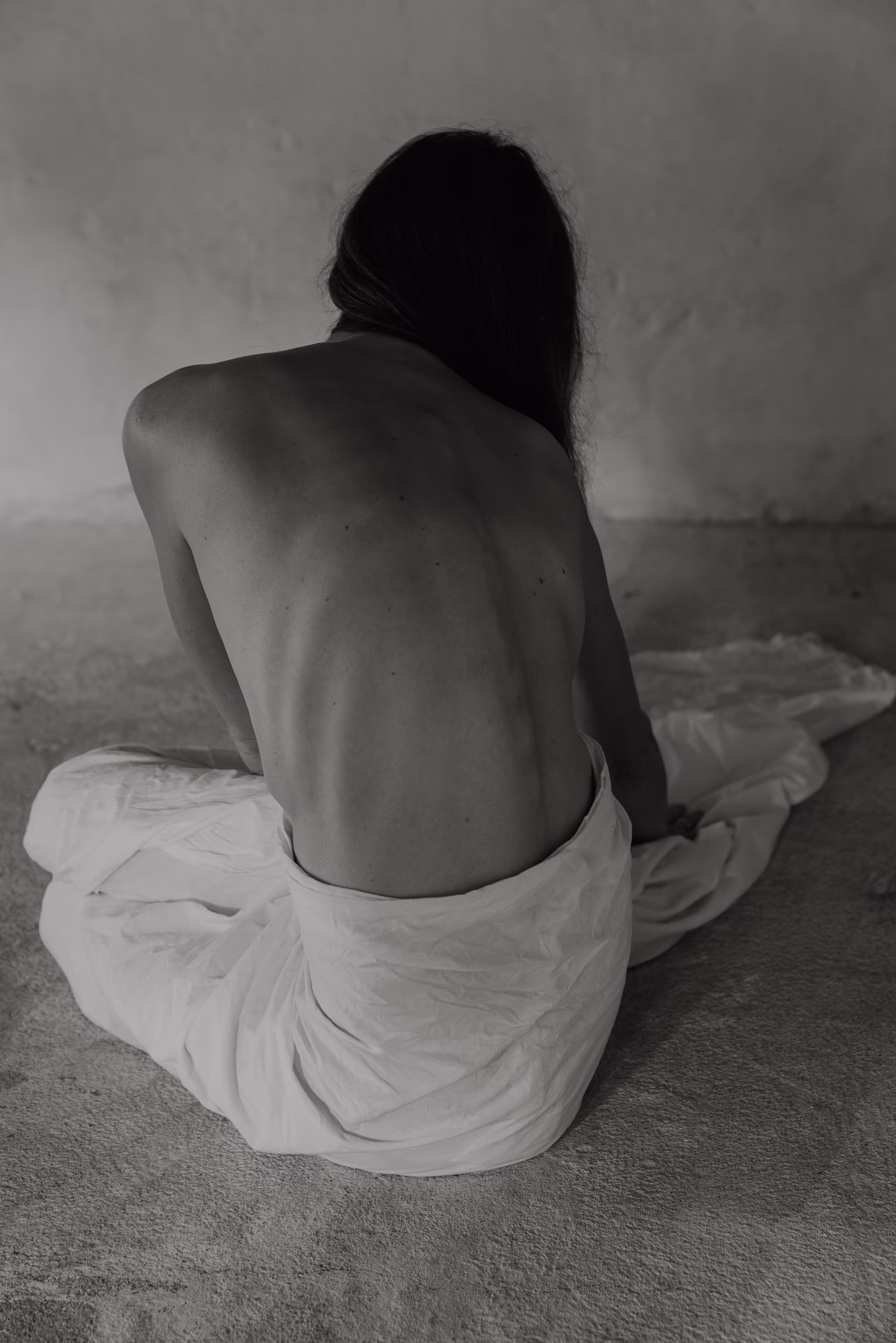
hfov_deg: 19.5
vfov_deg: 28.8
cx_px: 448
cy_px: 672
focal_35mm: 70
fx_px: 2613
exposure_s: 1/2
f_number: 4
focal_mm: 70
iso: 100
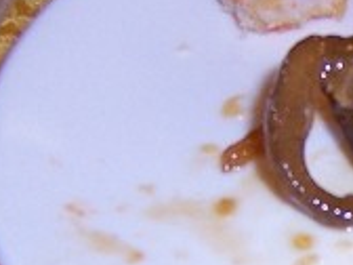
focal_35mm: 126
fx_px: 1285
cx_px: 458
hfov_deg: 14.9
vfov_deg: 11.7
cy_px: 223
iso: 140
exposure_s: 1/60
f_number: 2.8
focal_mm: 5.5
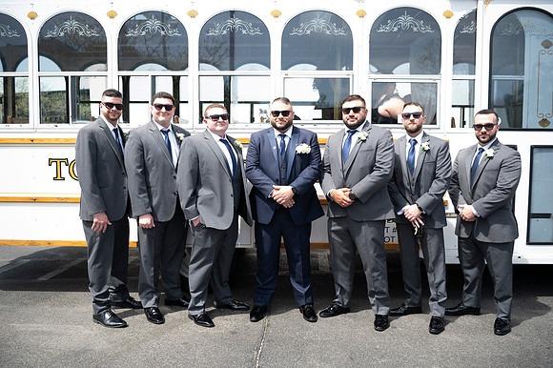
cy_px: 184
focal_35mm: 30
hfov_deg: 62.0
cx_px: 276
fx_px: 461
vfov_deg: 43.6
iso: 50
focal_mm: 30
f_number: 2.8
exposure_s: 1/400
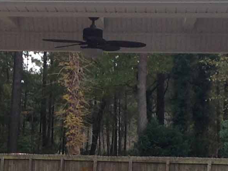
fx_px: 1205
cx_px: 4
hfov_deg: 10.7
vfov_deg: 8.1
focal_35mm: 183
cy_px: 183
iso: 50
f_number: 2.4
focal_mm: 4.12
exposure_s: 1/350
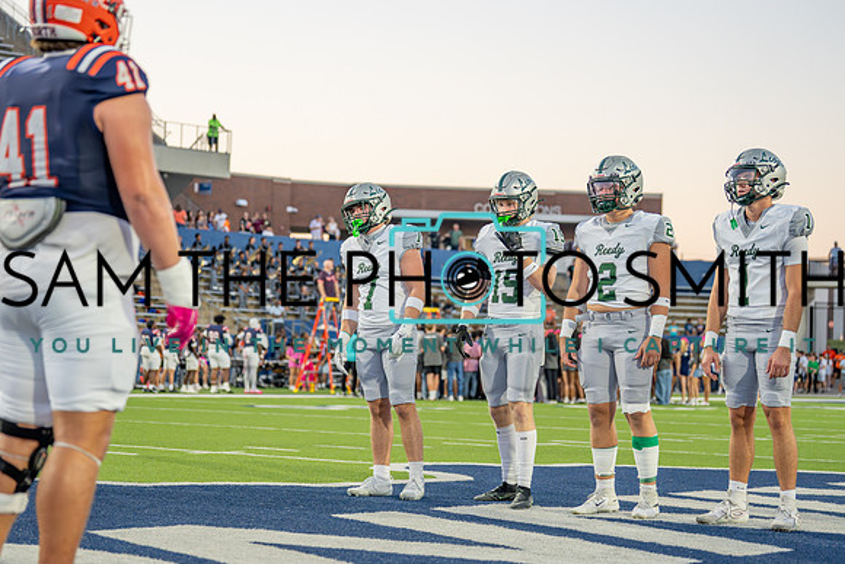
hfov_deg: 25.8
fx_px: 1847
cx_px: 390
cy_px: 281
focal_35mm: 79
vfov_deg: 17.4
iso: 1250
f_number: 2.8
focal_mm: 70
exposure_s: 1/1250
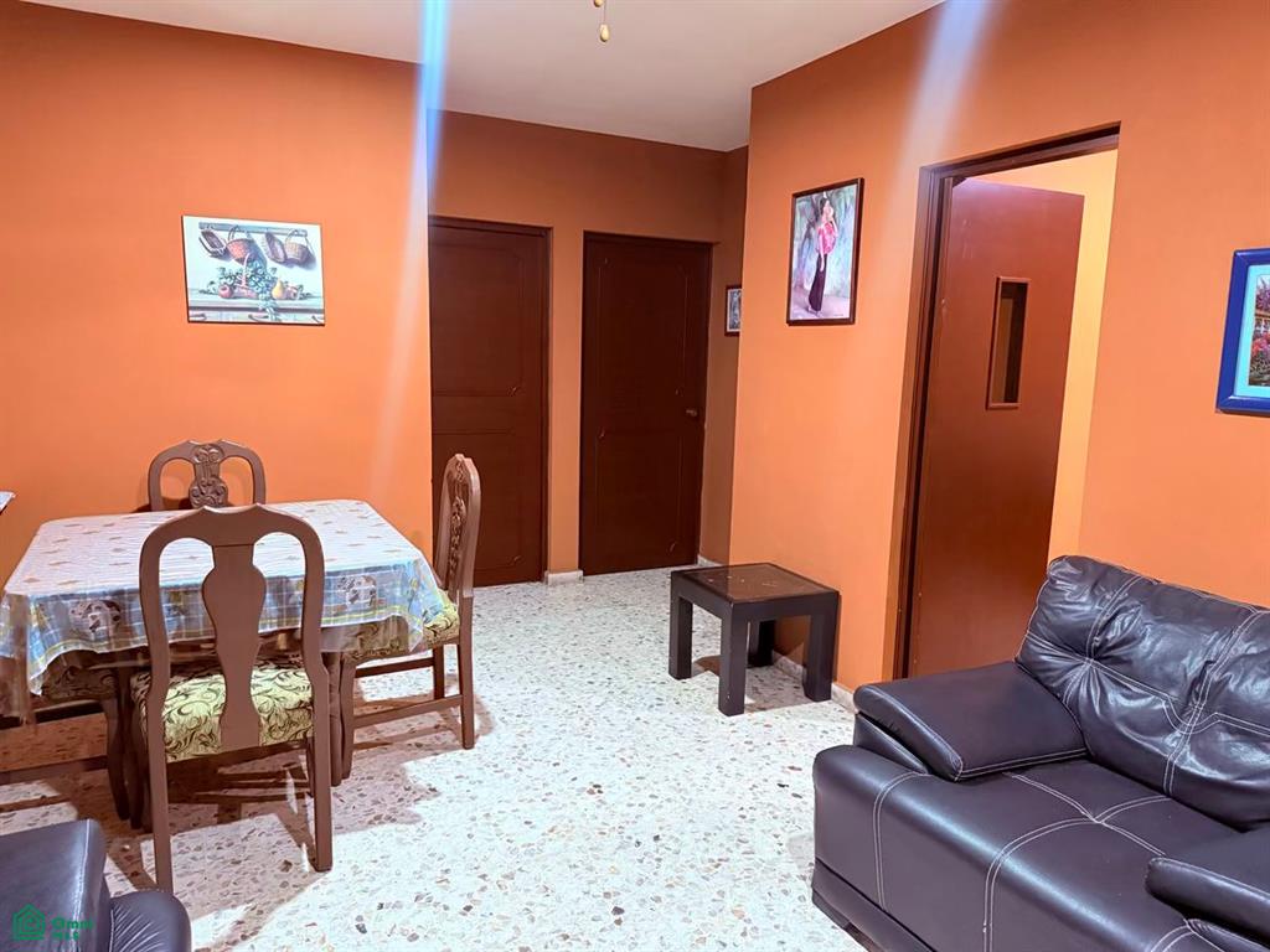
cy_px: 476
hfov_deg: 71.6
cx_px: 635
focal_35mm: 24
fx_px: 881
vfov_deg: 56.8
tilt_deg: -8.6
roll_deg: -1.1
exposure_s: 1/40
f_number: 1.78
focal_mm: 6.76
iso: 1000
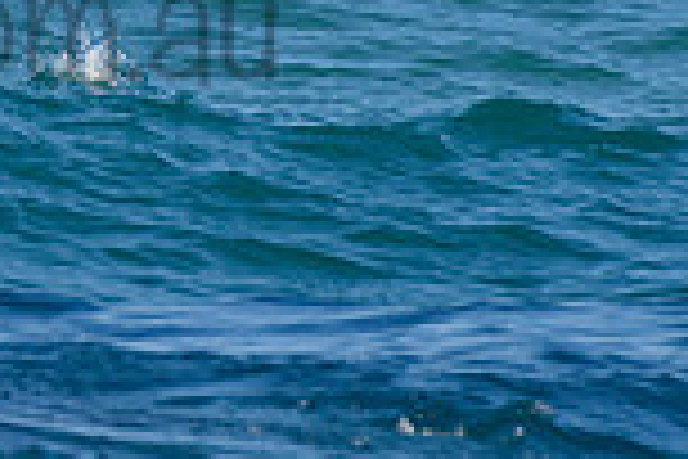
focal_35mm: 2331
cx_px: -493
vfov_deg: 0.6
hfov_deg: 0.9
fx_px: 44545
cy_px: -222
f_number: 5.6
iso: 125
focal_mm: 500
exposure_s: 1/2000
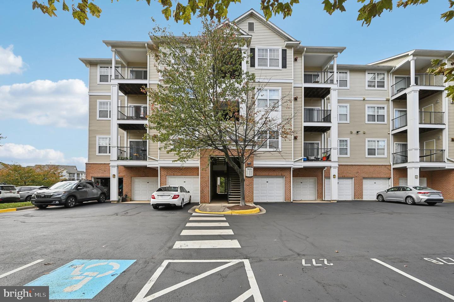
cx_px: 227
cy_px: 151
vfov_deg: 81.1
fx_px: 176
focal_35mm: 14
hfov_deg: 104.3
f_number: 8
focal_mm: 14
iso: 100
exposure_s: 1/80
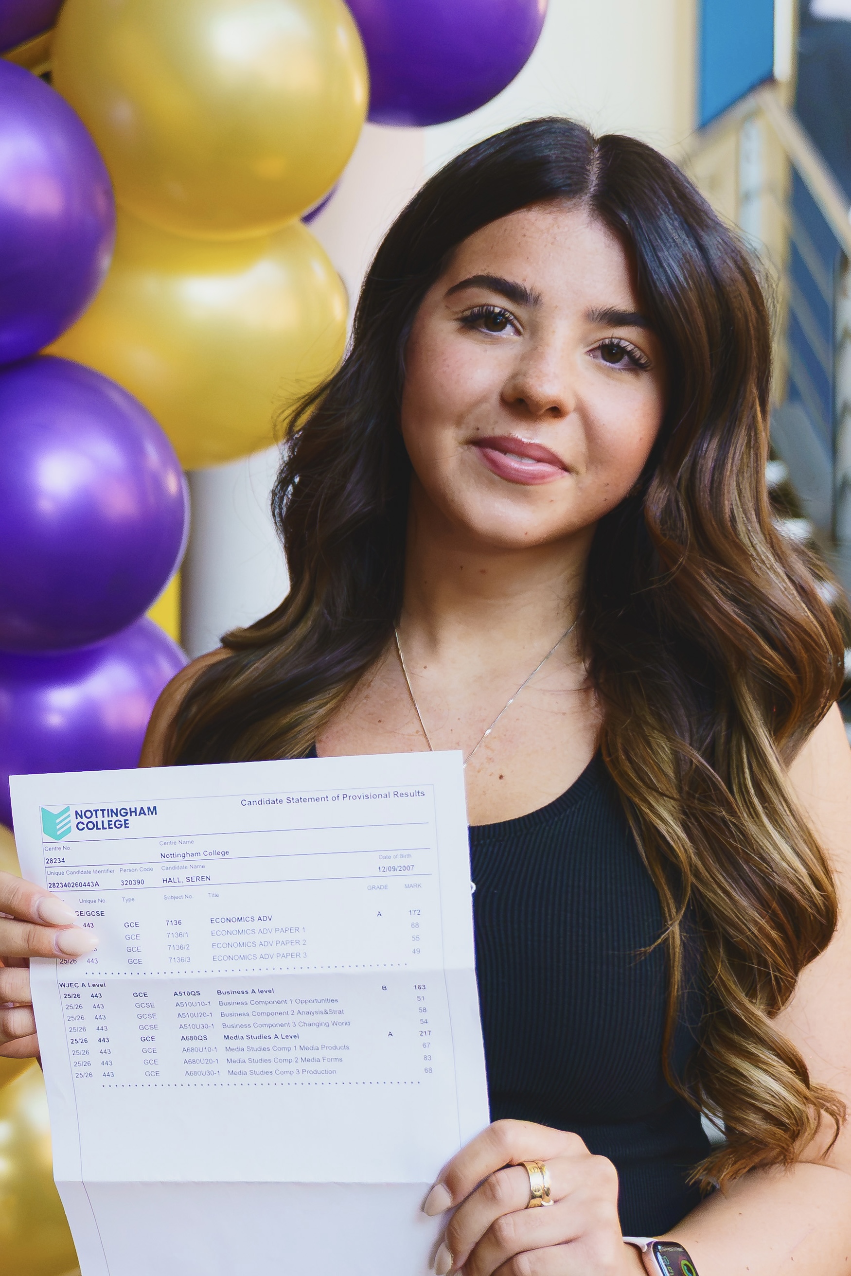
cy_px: 638
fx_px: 1524
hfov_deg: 31.2
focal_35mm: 43
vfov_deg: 45.4
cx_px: 426
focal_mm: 29
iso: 4000
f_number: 2.8
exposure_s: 1/1600
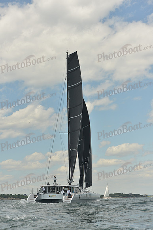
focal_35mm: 70
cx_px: 76
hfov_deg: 19.5
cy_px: 115
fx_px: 446
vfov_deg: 28.8
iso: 400
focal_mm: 70
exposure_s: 1/800
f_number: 5.6
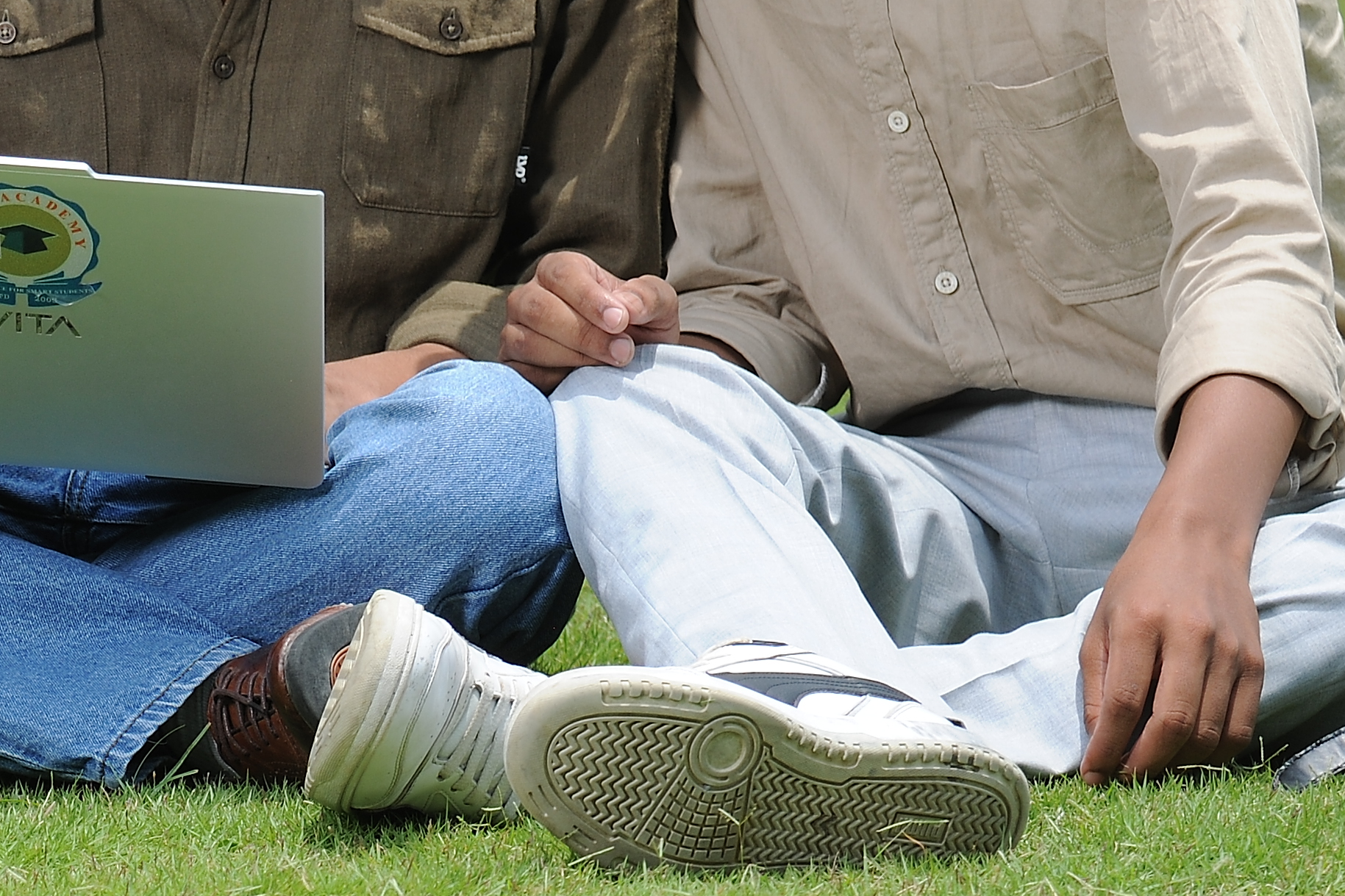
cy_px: 18
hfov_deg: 4.4
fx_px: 17295
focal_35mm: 463
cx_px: -206
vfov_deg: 3.0
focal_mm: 140
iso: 100
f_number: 7.1
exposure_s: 1/250
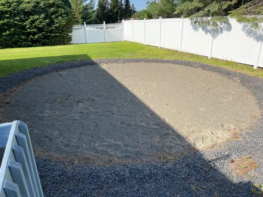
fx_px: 198
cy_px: 98
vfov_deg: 53.1
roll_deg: +1.2
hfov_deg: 67.3
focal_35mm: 26
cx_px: 132
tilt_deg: -23.2
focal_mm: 5.1
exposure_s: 1/1821
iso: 32
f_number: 1.6
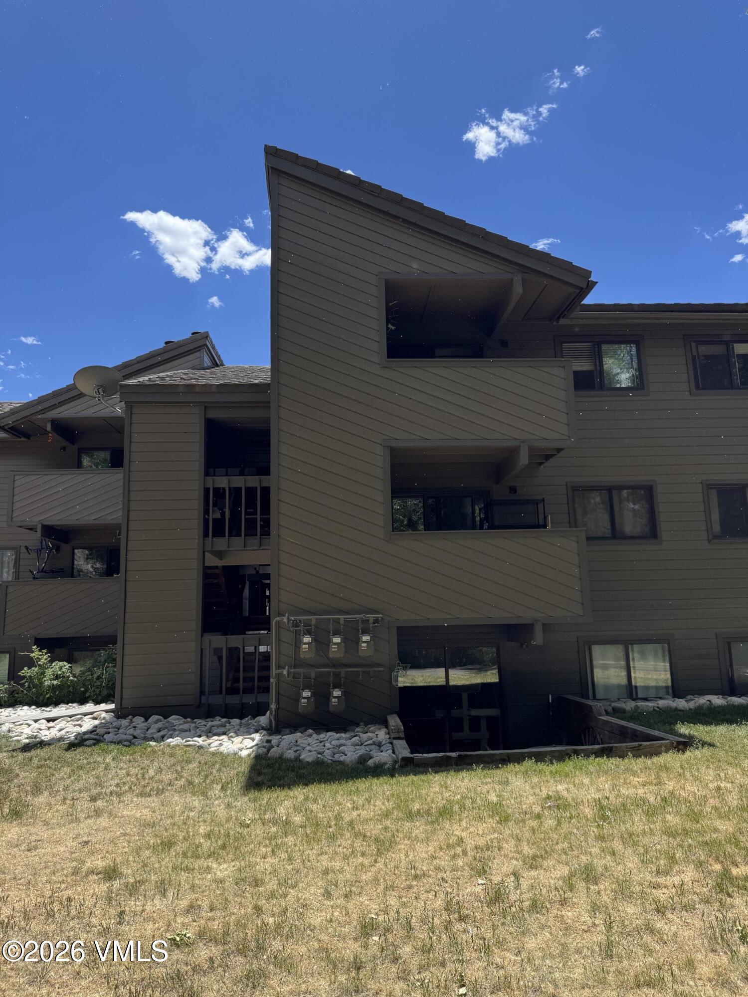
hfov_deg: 56.8
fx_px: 691
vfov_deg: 71.6
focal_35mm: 24
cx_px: 374
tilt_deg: +10.5
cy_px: 498
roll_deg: +1.1
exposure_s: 1/2252
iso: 80
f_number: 1.78
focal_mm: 6.76
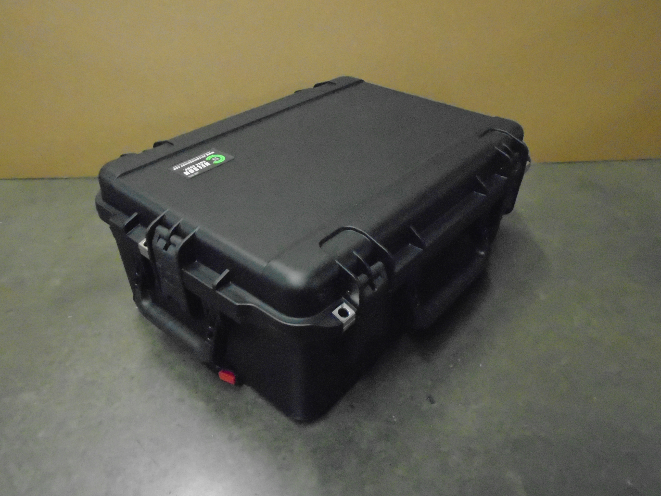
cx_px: 330
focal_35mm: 26
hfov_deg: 67.3
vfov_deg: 53.1
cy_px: 248
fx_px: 496
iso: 1600
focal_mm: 4.6
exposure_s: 1/30
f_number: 3.2
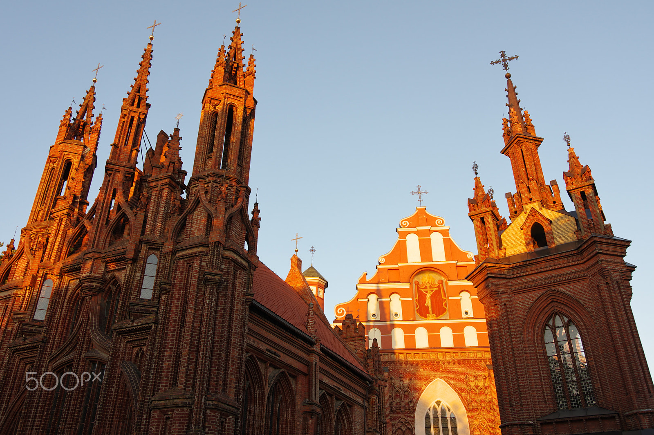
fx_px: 545
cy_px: 218
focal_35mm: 30
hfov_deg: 62.0
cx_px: 327
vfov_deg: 43.5
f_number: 4.5
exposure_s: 1/125
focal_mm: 20
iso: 100
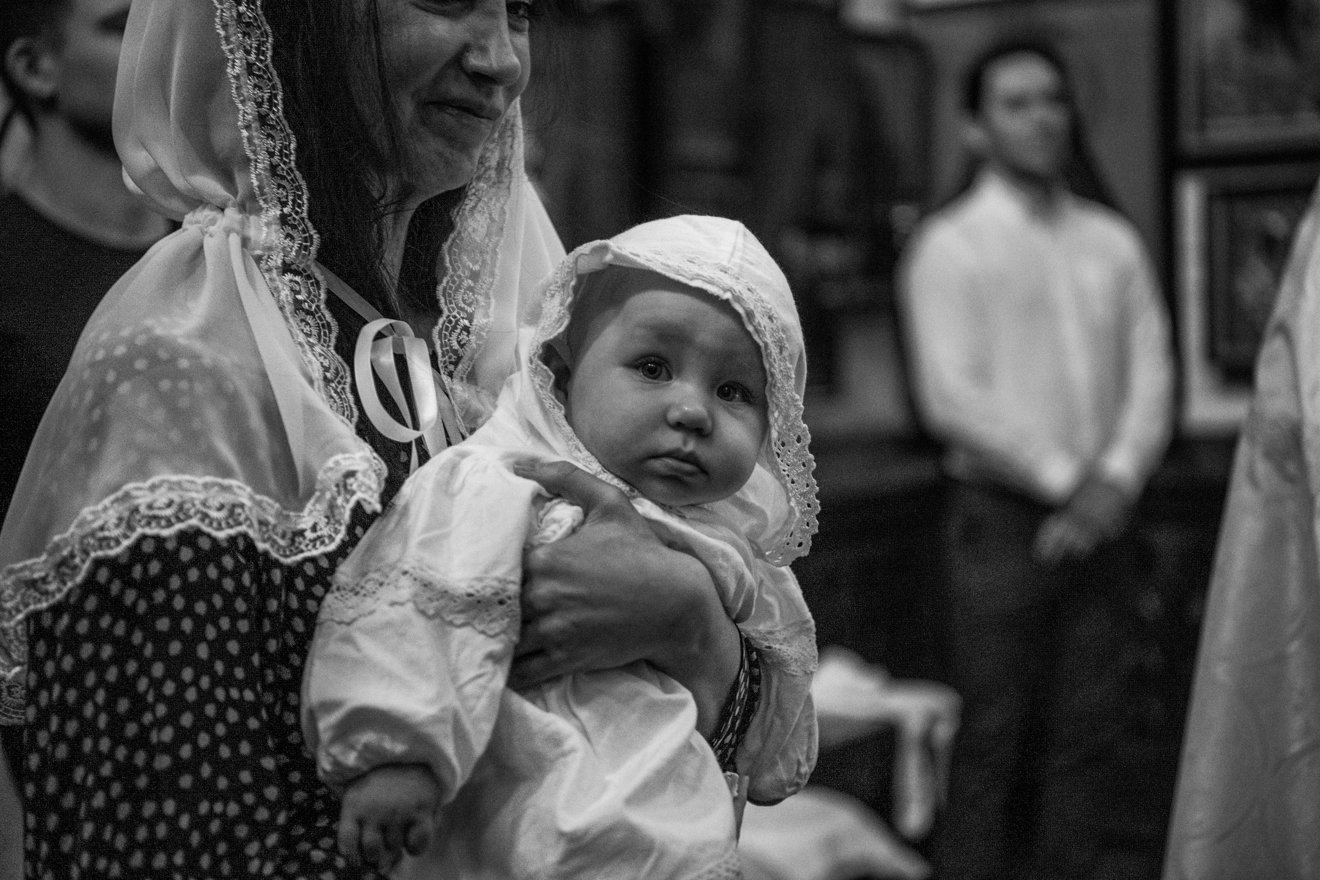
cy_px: 440
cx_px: 660
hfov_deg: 28.8
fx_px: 2567
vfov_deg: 19.5
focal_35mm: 70
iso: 2500
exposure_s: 1/200
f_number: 3.2
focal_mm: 70
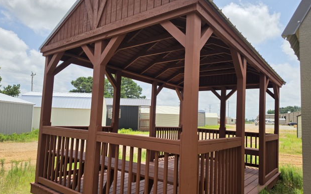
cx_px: 154
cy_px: 104
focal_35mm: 25
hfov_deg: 72.5
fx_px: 212
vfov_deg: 49.2
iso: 64
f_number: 1.4
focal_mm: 6.5
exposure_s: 1/7622
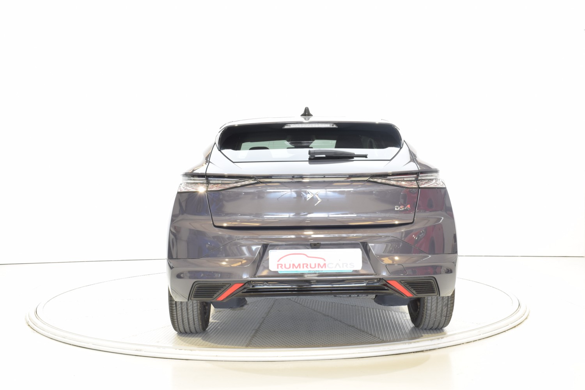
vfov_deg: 30.8
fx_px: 707
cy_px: 195
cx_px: 292
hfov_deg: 45.0
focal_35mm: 44
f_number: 14
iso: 100
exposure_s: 1.3
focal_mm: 29
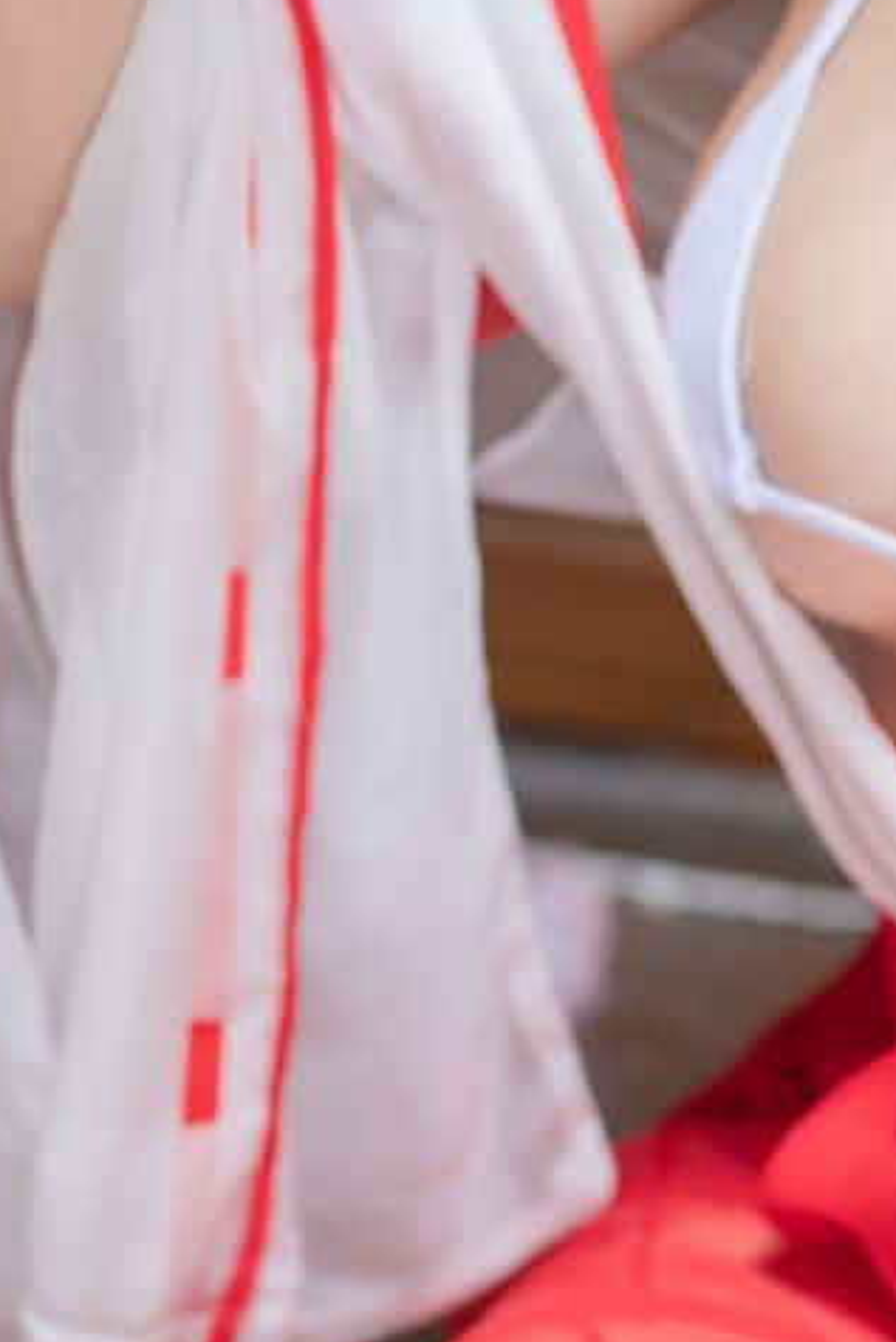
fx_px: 13019
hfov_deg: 3.9
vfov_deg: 5.9
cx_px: 1487
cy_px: 472
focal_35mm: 349
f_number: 2.2
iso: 160
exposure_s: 1/100
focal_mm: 85
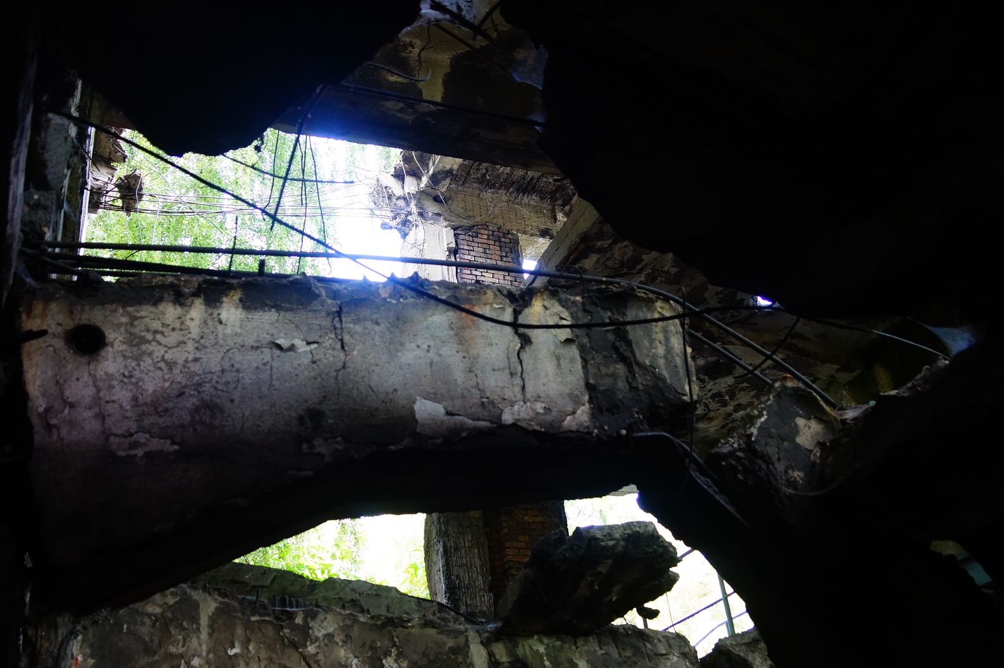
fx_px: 948
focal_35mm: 34
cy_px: 385
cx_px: 400
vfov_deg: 38.8
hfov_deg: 55.4
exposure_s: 1/60
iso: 500
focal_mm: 18
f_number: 4
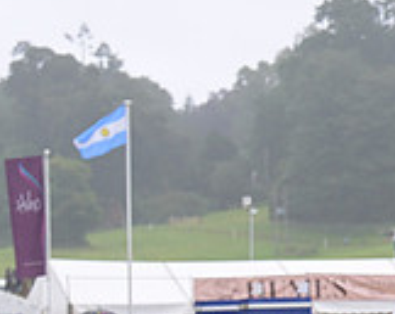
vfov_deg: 5.2
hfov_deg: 6.5
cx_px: 680
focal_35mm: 293
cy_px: 393
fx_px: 3419
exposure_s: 1/800
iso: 900
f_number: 5.6
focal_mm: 87
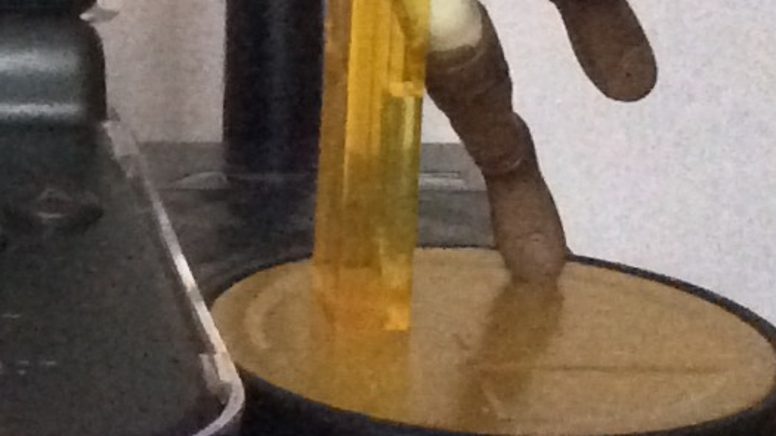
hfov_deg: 12.1
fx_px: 3538
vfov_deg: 7.0
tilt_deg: -5.9
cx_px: -285
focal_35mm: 172
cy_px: -117
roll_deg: -1.2
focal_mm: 3.3
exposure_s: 1/15
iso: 500
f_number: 2.4
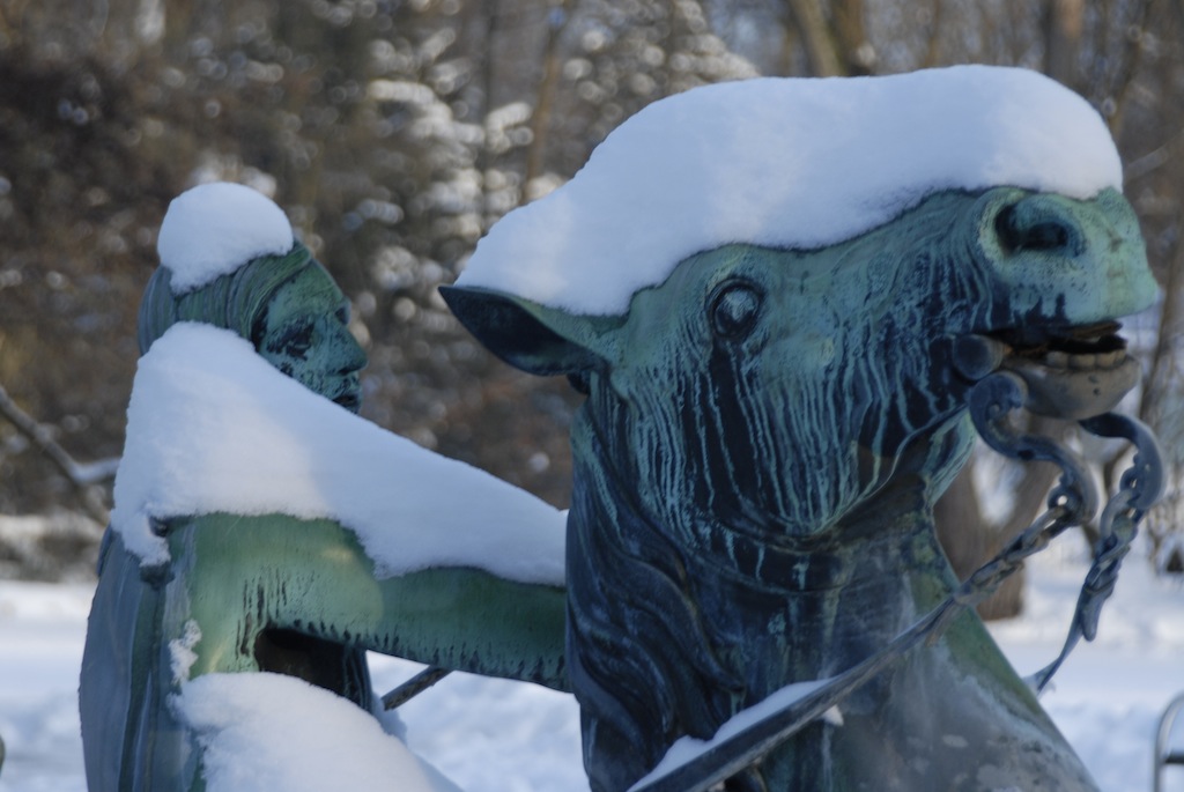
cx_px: 592
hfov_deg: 11.0
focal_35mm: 188
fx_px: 6173
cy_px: 396
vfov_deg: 7.3
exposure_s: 1/80
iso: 250
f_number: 5.6
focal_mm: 125
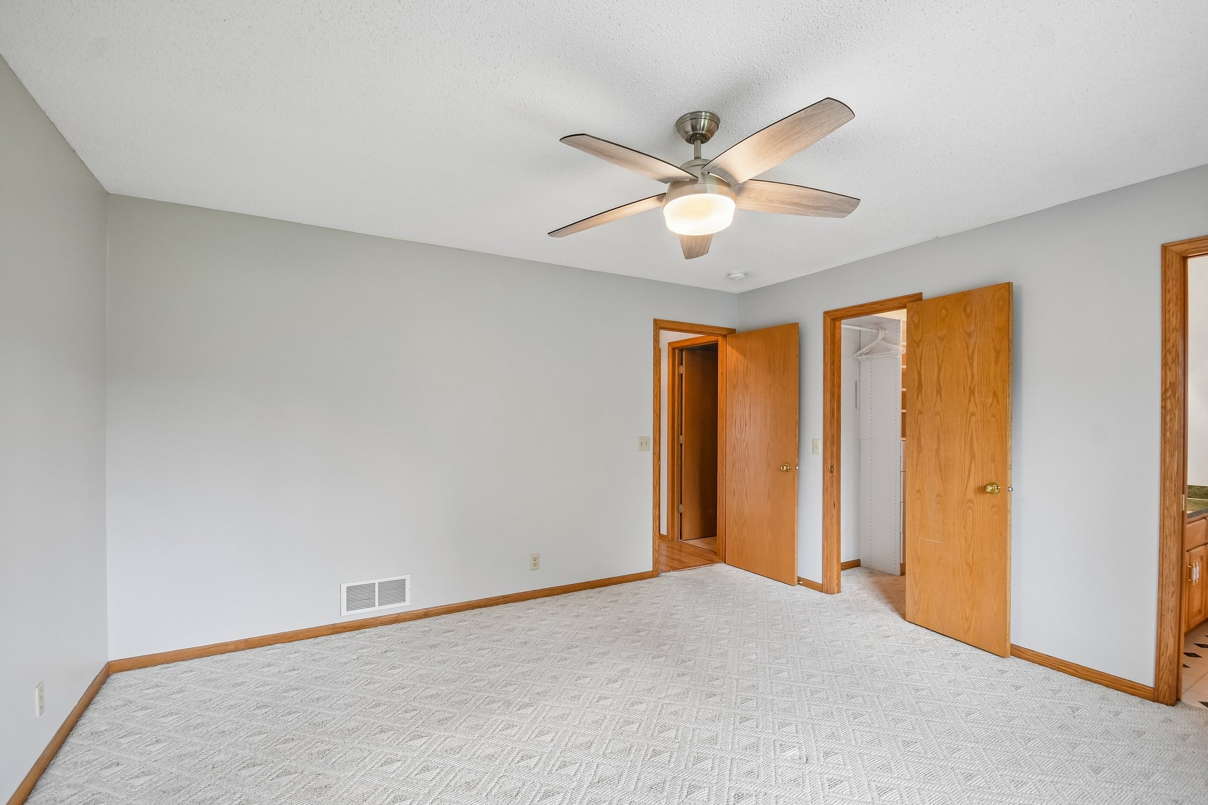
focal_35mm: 15
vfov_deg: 77.3
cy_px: 402
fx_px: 503
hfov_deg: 100.4
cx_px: 604
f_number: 6.3
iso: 400
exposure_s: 1/15
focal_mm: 10
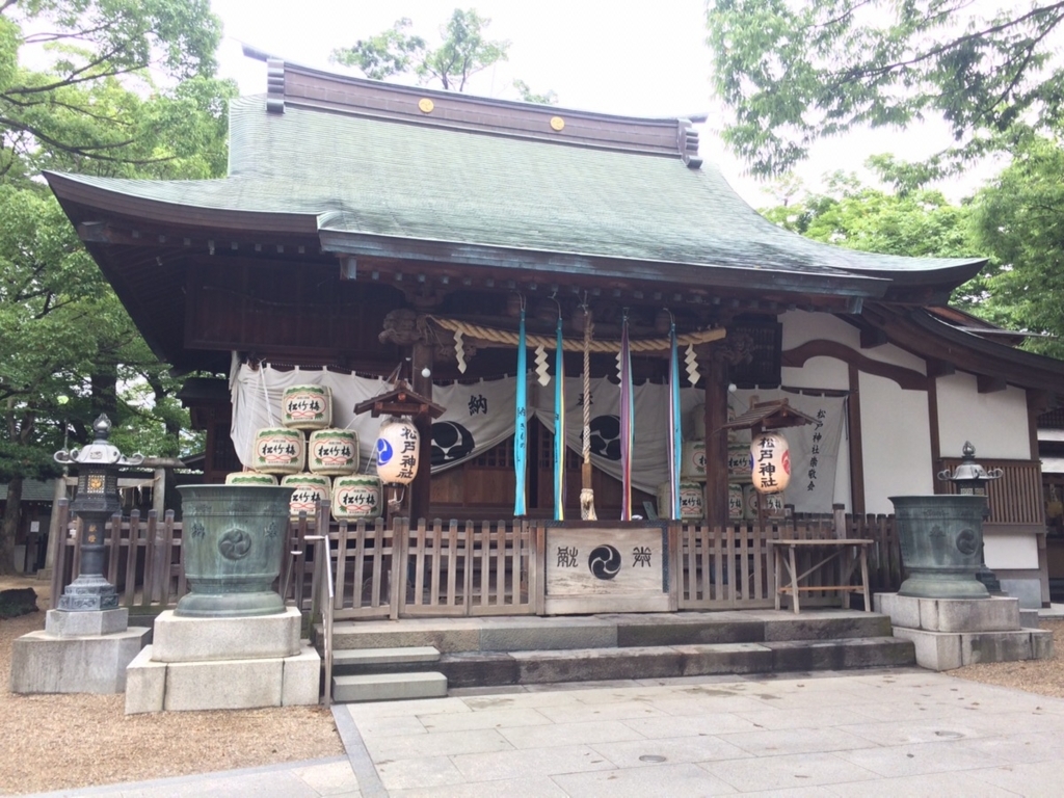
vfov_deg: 48.2
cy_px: 399
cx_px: 532
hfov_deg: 61.7
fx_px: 891
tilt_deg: +8.4
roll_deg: +0.4
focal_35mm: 29
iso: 40
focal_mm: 4.15
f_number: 2.2
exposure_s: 1/120
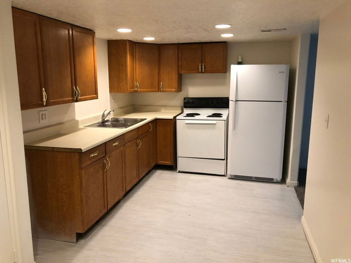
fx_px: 284
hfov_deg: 63.4
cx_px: 176
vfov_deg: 49.7
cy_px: 132
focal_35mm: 28
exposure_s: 1/15
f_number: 1.8
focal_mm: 4
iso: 50
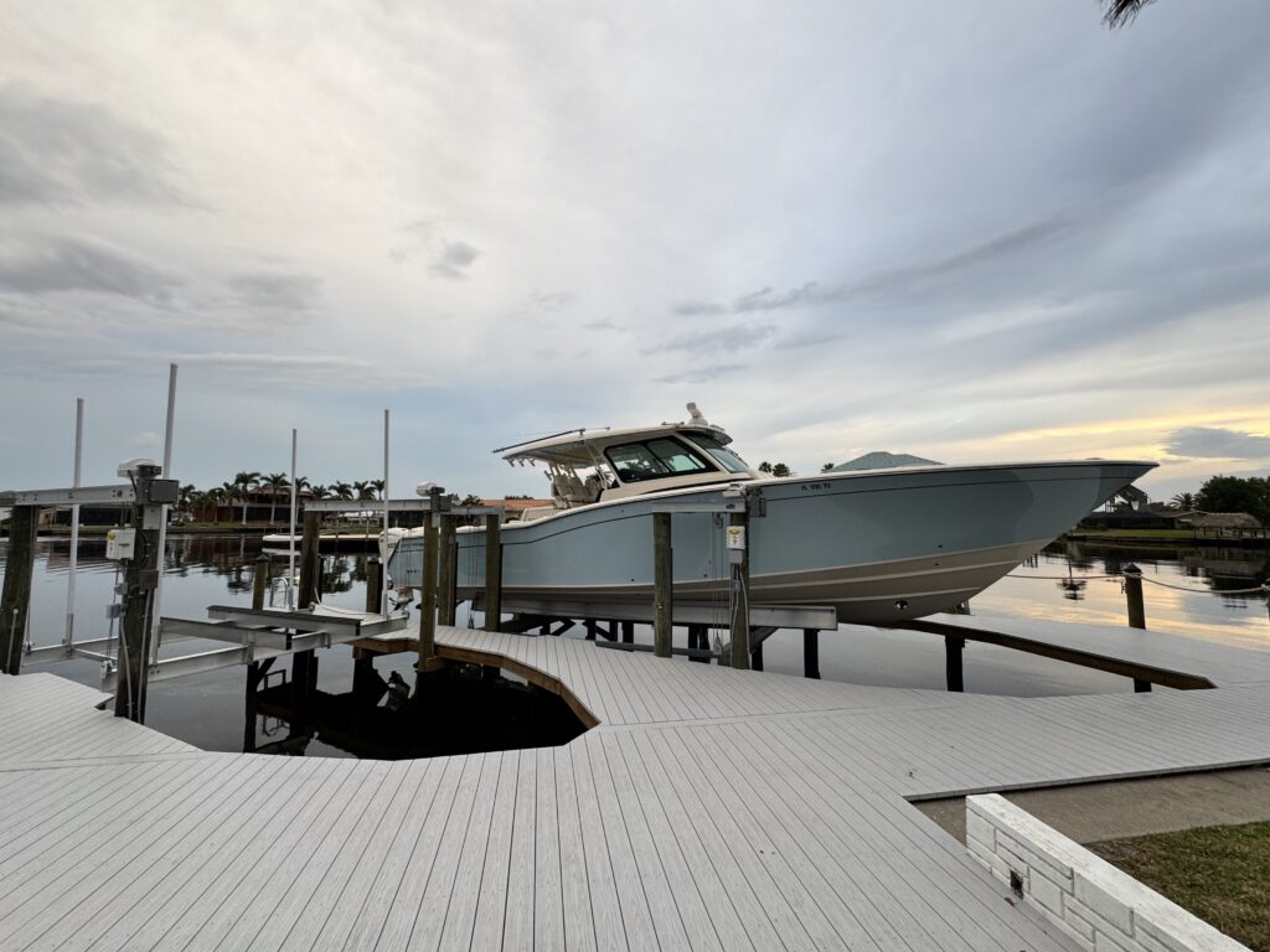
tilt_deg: +5.0
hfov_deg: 102.1
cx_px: 635
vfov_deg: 85.7
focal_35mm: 14
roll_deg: -0.2
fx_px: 514
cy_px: 476
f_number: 2.2
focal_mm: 2.22
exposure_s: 1/99
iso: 64
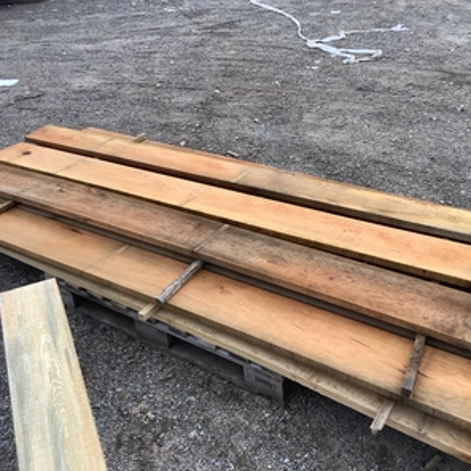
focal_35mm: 37
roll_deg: +4.3
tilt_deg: -31.2
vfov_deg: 44.9
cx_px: 271
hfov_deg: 44.8
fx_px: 570
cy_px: 234
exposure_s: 1/219
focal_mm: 3.3
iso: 25
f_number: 2.4
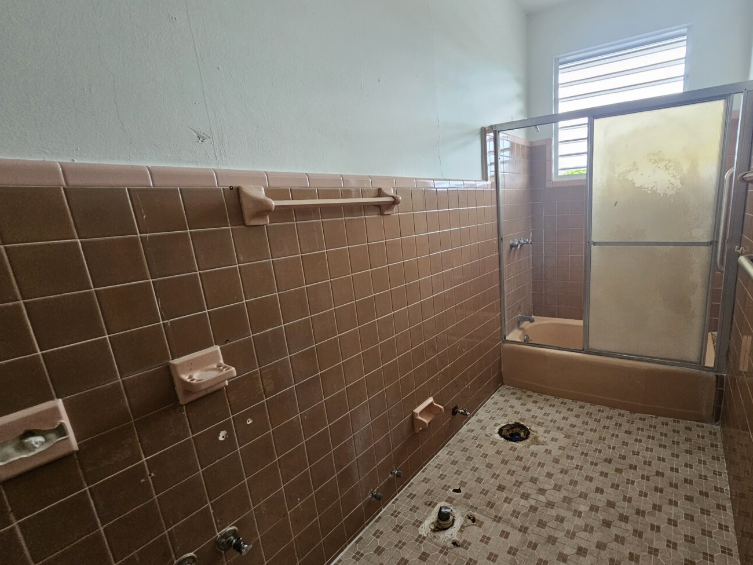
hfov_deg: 93.3
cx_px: 451
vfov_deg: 78.0
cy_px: 304
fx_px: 348
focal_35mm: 16
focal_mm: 2.2
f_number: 2.2
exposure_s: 1/60
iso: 250
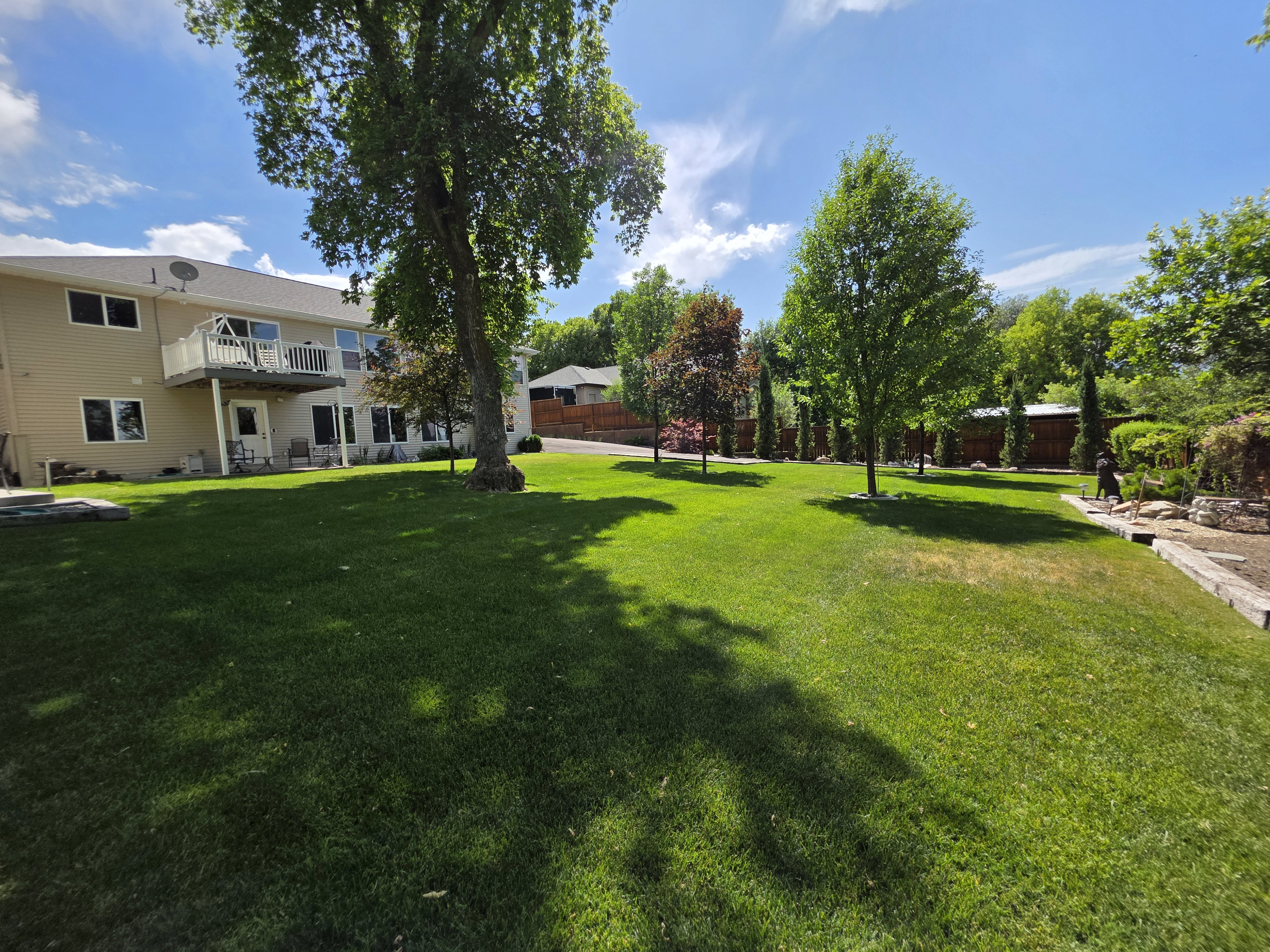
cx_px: 635
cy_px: 476
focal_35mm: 13
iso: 40
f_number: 1.9
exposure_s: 1/1854
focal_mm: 2.2
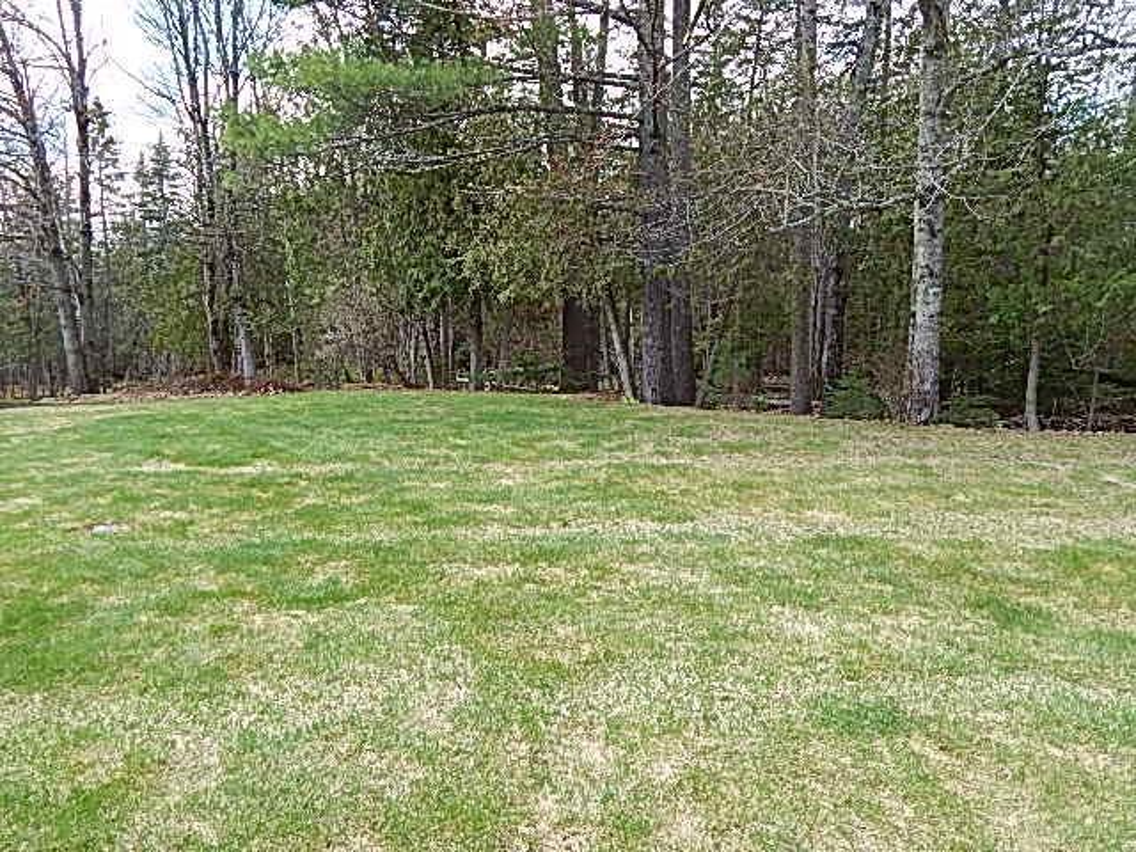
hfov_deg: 69.4
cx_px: 568
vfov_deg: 54.9
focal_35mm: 25
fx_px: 820
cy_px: 426
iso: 125
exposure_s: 1/320
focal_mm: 4.5
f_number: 3.1
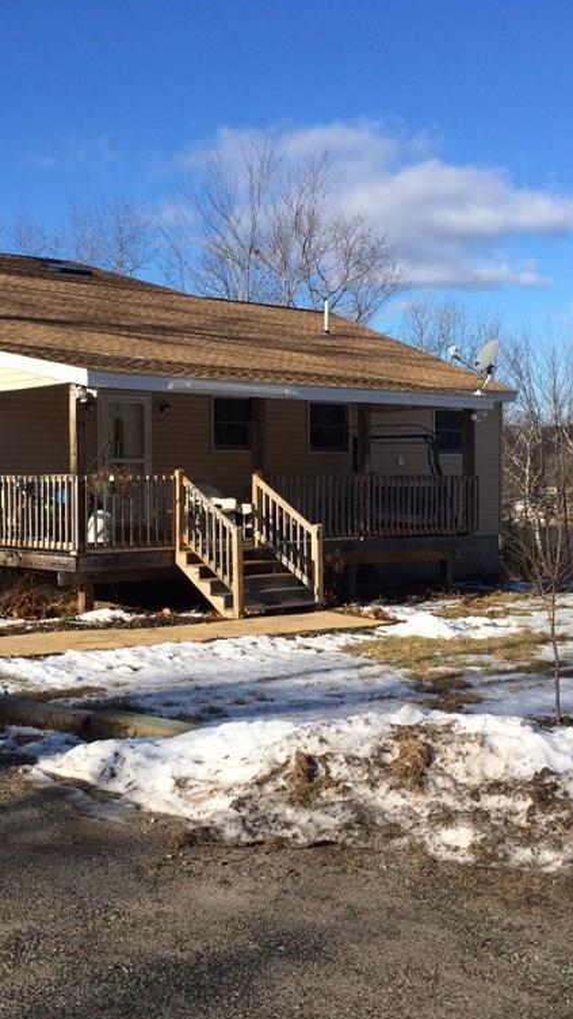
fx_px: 1161
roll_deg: +0.6
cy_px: 508
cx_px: 217
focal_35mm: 43
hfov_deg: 27.6
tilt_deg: -4.3
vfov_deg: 47.4
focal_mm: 4.15
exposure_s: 1/2053
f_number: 2.2
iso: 32
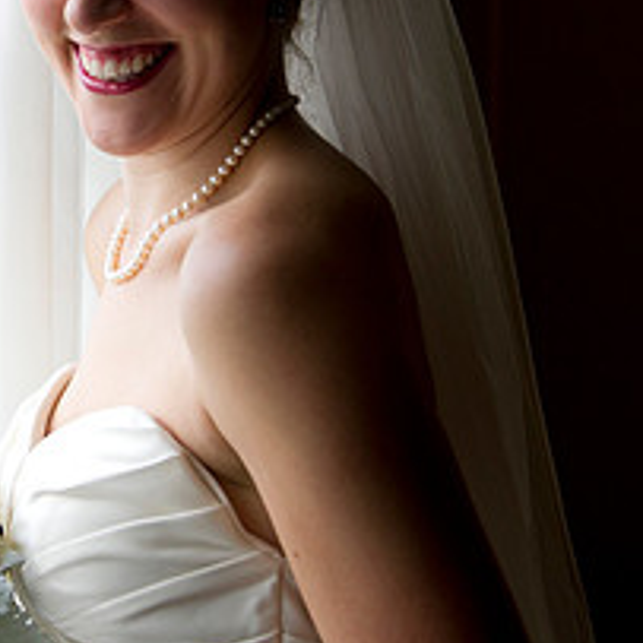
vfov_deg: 18.7
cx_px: 22
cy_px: 155
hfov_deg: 18.5
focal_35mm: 92
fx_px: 1933
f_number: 3.5
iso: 640
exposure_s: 1/1250
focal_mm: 38
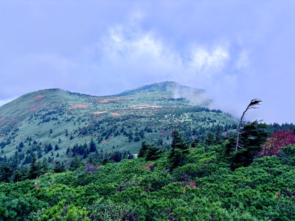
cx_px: 148
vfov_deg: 53.1
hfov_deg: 67.3
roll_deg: +1.4
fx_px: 222
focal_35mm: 26
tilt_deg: -9.0
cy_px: 110
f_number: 1.6
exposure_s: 1/2208
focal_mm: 5.96
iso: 50
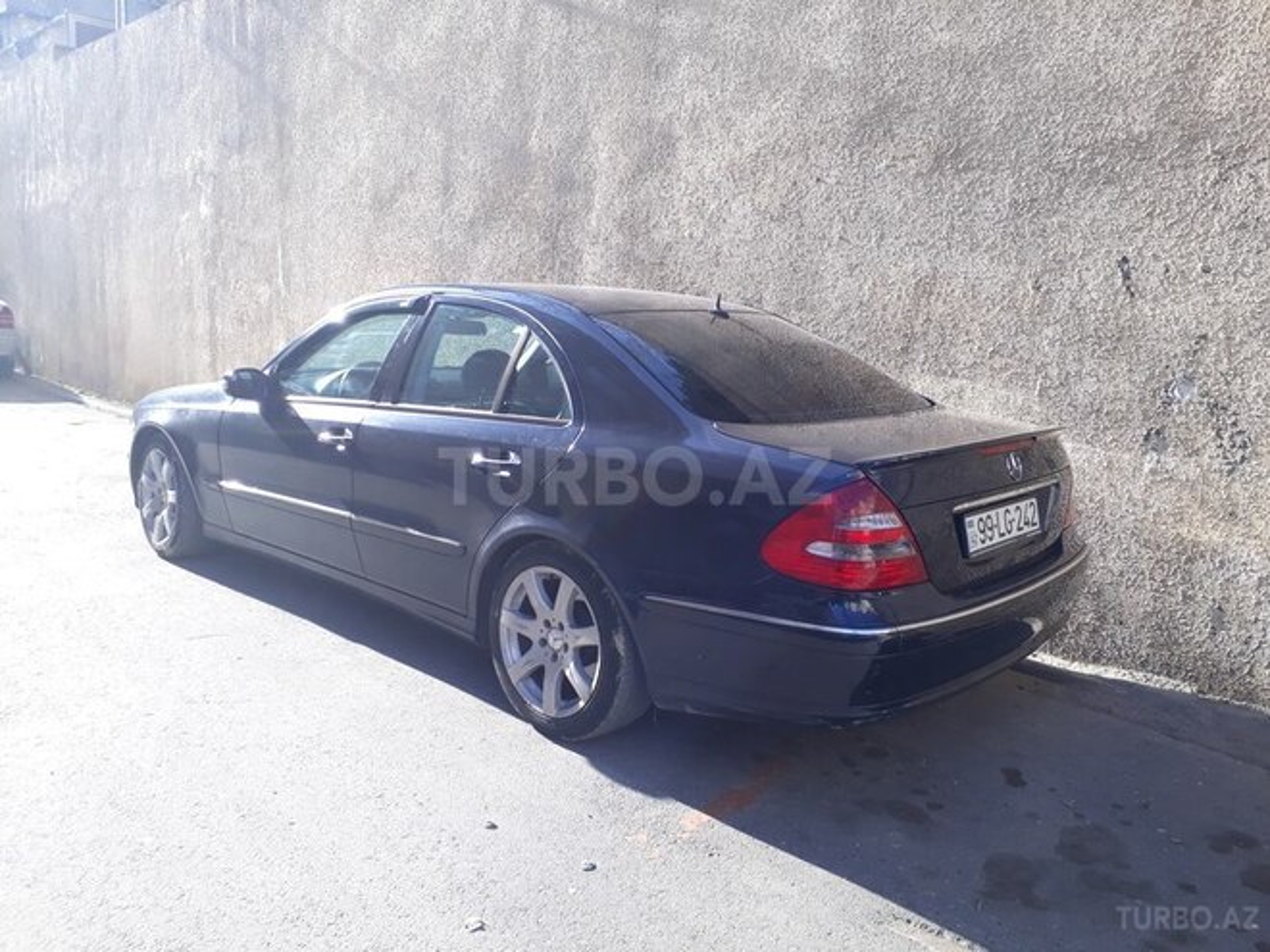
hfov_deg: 65.3
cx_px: 635
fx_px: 991
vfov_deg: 51.4
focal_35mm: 27
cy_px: 476
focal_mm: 3.6
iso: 40
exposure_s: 1/255
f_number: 1.9
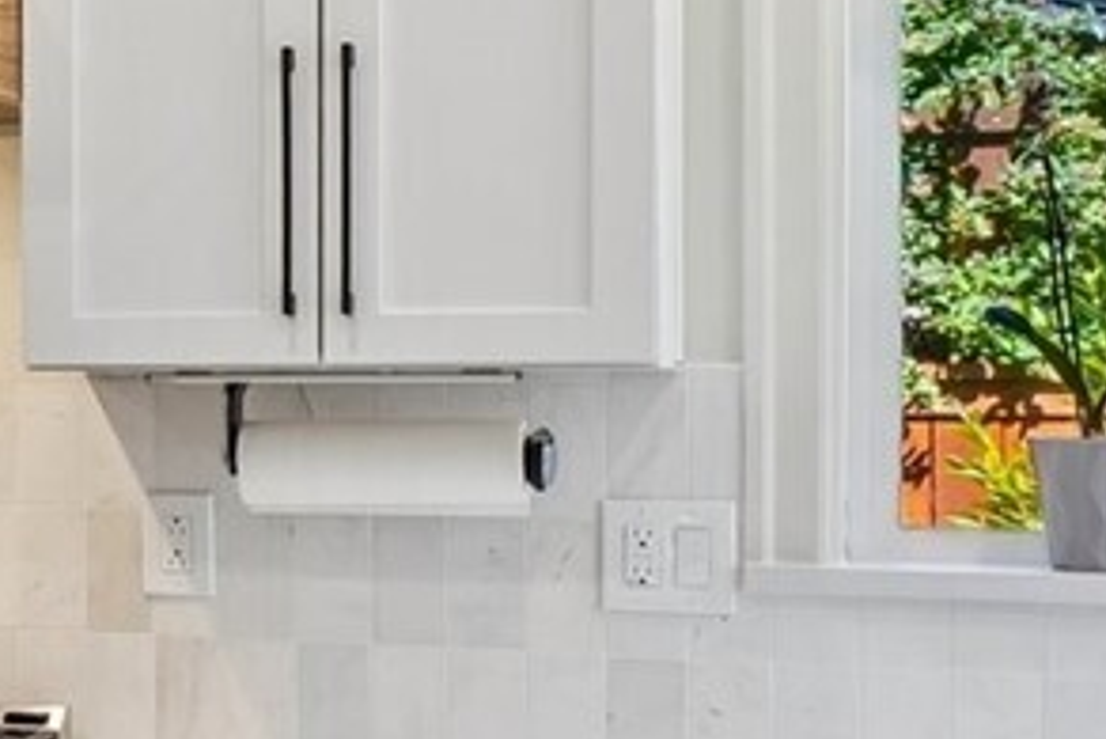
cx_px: -1297
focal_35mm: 93
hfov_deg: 15.6
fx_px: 2858
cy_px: 430
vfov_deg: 14.7
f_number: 8
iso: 400
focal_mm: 16
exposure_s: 1/15
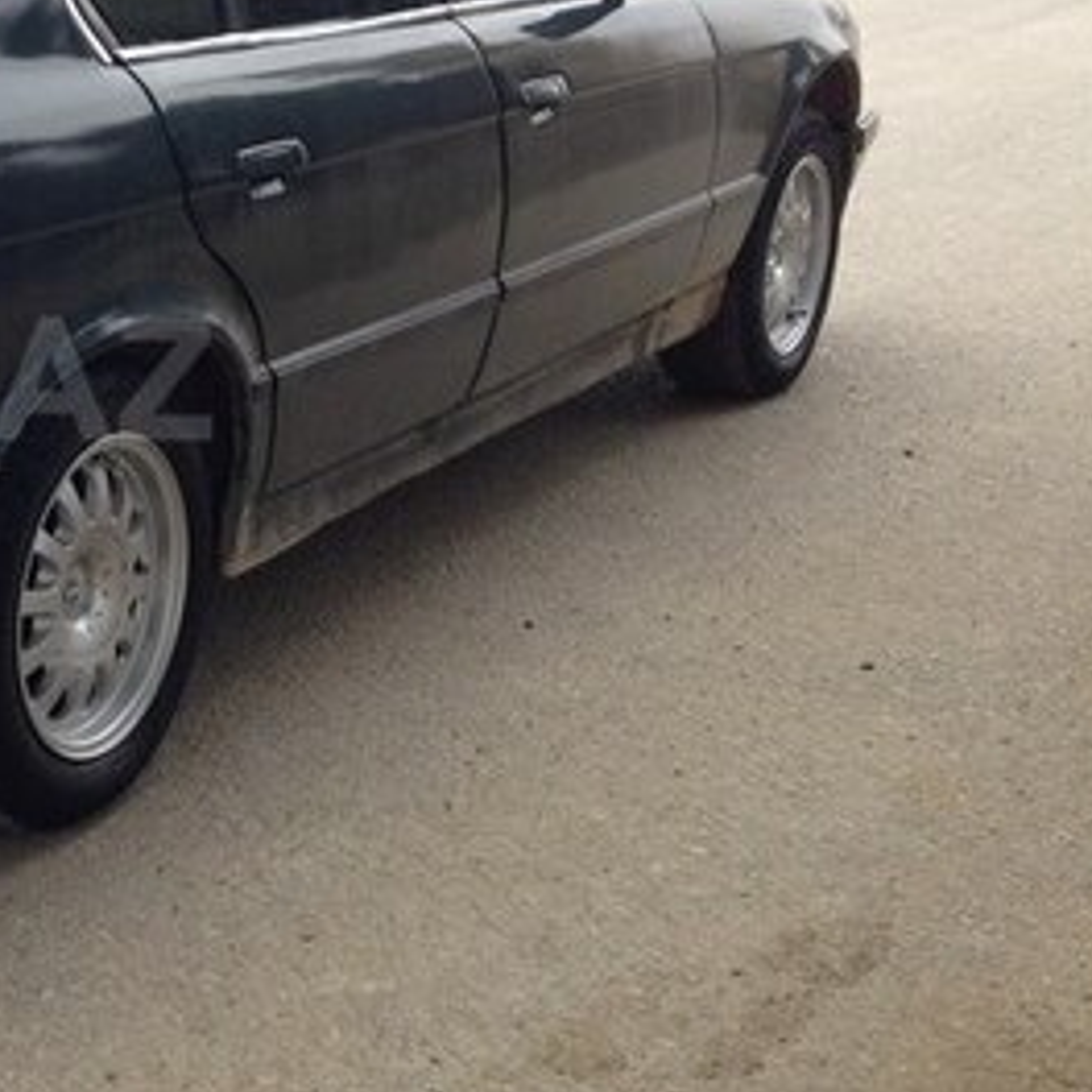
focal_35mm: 73
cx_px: -211
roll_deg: +0.6
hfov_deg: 21.9
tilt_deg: -11.8
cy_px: 378
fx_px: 2605
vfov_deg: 23.6
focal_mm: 4.12
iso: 64
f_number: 2.4
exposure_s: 1/120
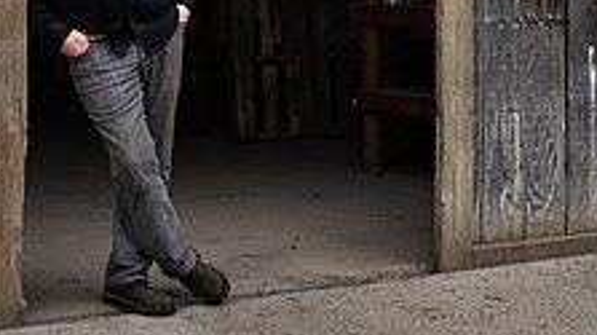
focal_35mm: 98
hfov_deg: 21.5
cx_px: 479
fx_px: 1550
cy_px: -29
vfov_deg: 12.1
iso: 200
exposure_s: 1/200
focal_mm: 35
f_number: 4
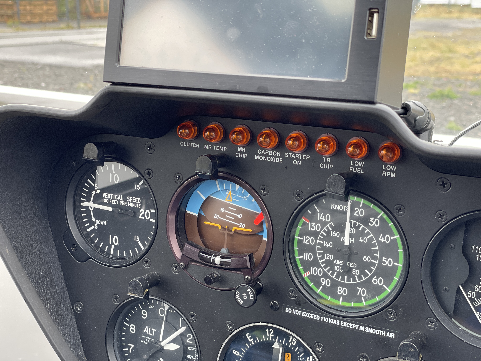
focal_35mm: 52
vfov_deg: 28.0
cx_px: 240
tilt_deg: -14.1
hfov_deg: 36.8
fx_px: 723
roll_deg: -0.2
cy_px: 180
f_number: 2
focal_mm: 6
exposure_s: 1/122
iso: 64
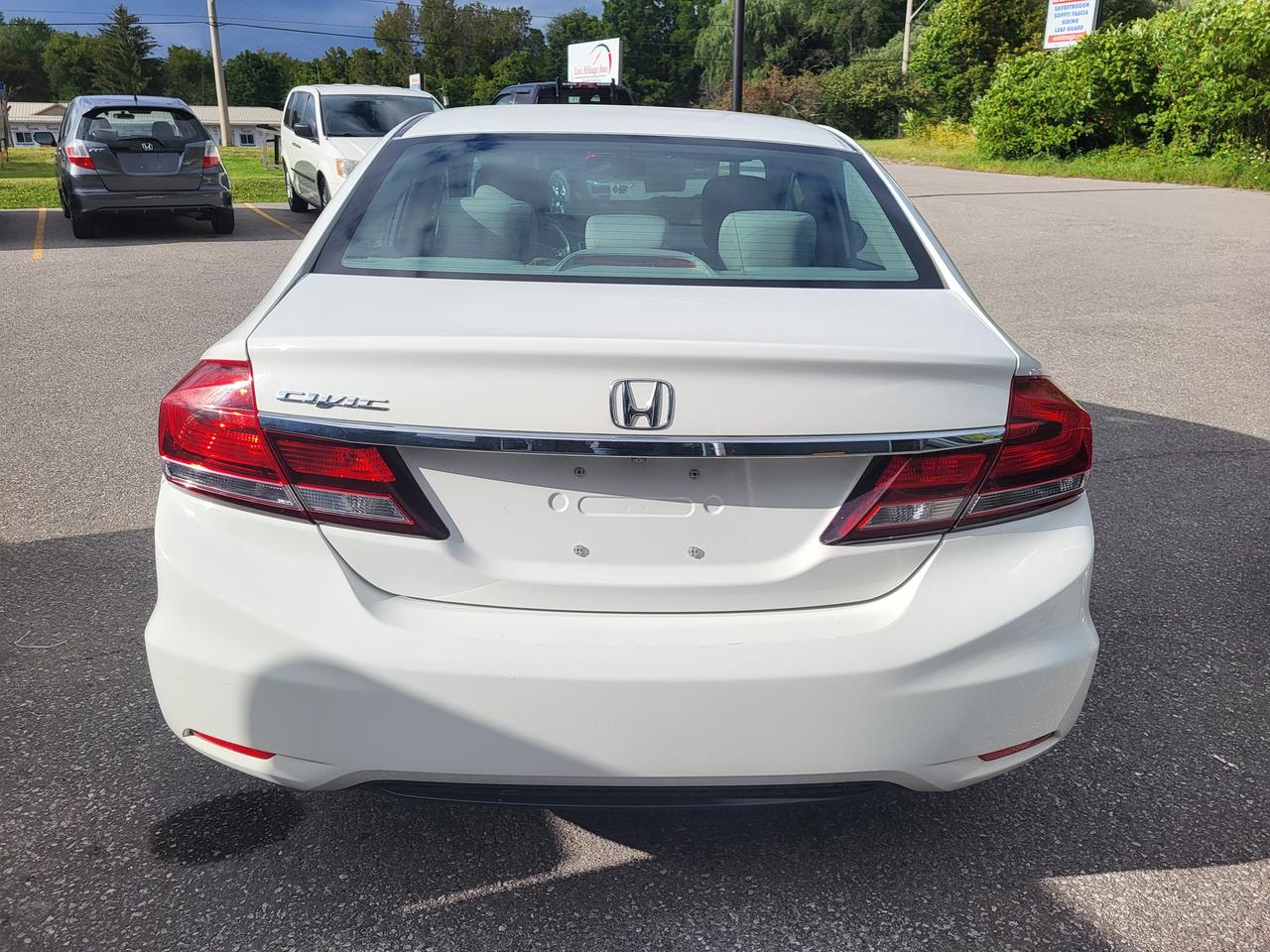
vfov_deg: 53.1
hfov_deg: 67.3
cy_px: 476
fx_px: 954
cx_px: 635
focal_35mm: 26
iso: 40
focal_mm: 5.4
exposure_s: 1/3861
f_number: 1.8
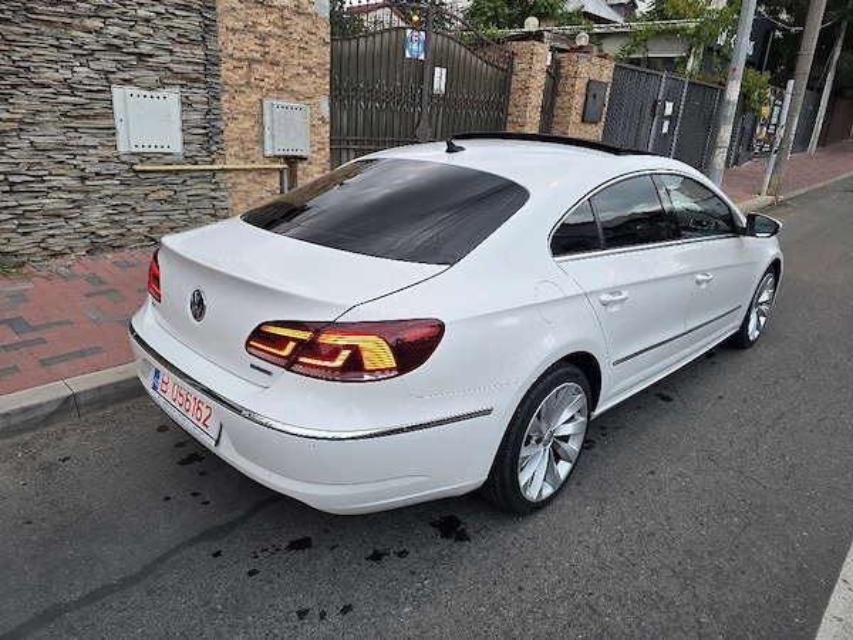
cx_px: 426
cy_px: 320
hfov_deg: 73.9
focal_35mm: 23
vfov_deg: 58.9
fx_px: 567
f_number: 1.7
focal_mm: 6.3
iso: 64
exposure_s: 1/50.3
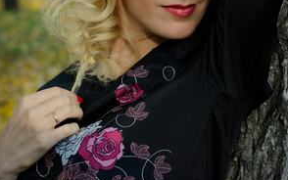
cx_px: 144
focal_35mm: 117
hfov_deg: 17.8
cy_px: 60
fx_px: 919
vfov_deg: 11.2
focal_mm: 50
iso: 200
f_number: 4
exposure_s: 1/500
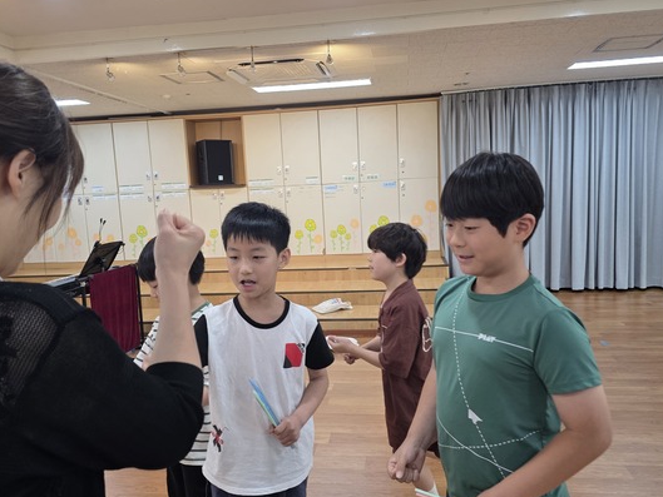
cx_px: 333
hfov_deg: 61.6
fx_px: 556
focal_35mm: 29
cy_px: 258
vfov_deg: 48.2
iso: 200
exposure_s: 1/120
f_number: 1.7
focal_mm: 6.3
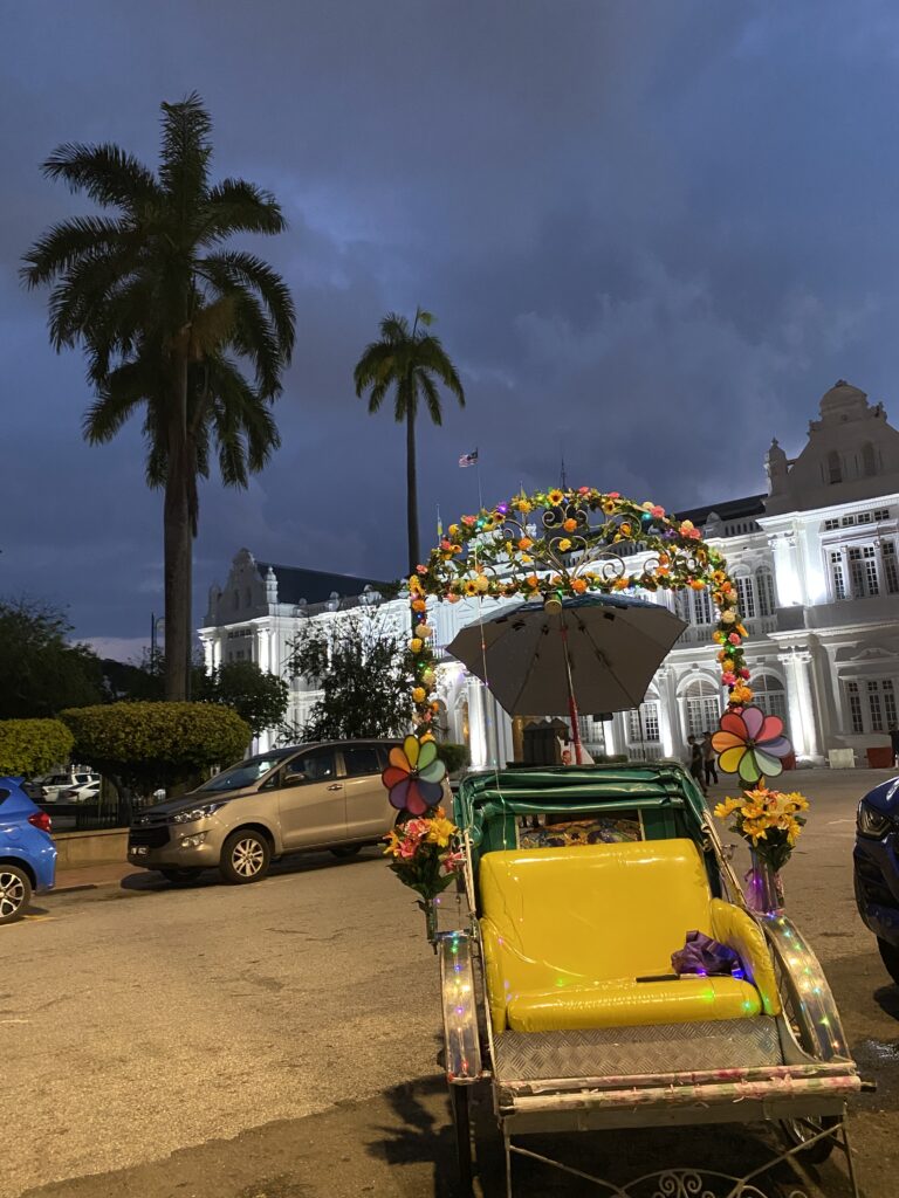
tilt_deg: +12.1
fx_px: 900
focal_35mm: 26
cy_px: 599
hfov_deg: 53.1
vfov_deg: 67.3
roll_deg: +2.6
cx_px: 450
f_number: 1.8
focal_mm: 4.25
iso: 500
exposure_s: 1/33
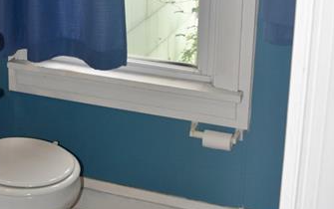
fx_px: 574
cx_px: 96
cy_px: -20
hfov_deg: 32.0
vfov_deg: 19.8
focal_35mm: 63
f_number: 5.6
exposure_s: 1/125
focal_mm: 18
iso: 800
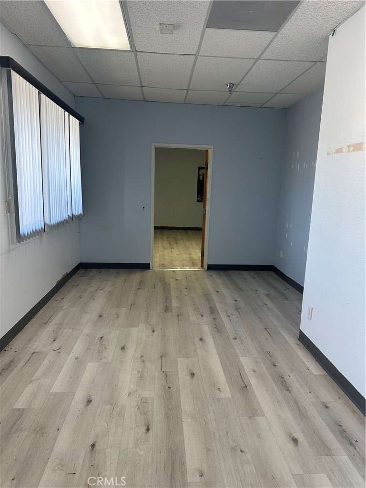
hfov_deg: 56.8
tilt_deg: -11.0
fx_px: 338
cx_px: 183
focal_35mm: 24
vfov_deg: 71.6
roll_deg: -2.2
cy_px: 244
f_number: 1.78
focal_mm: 6.86
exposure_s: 1/120
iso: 100
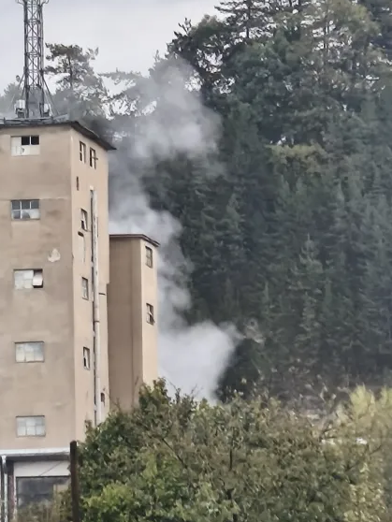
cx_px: 213
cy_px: 258
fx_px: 3425
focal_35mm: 227
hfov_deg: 6.6
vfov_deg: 8.7
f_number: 1.65
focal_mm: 6.18
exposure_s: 1/138
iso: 50
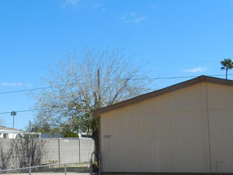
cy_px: 99
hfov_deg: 31.0
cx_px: 86
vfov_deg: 23.6
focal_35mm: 62
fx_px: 417
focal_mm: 4
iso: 160
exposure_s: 1/800
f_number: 4.5
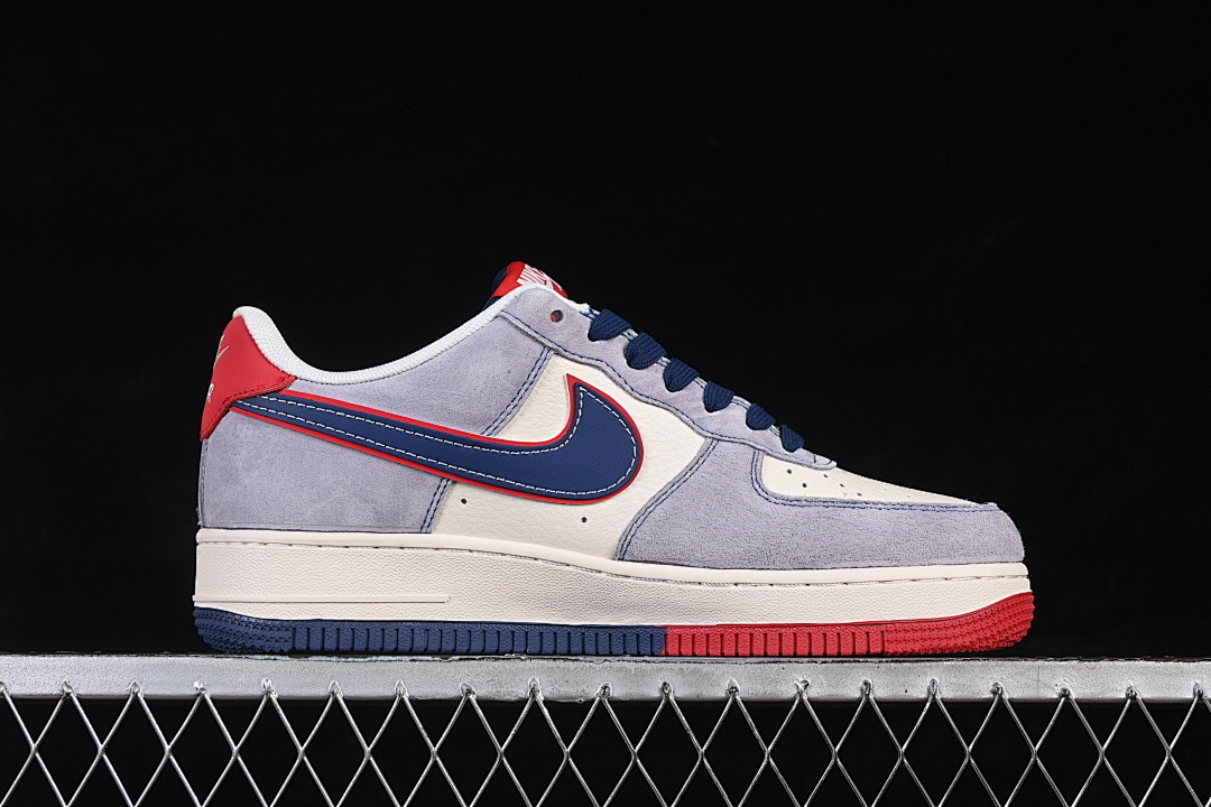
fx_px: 2523
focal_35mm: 75
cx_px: 606
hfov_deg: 27.0
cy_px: 404
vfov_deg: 18.2
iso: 160
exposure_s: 1/80
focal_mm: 50
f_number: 8
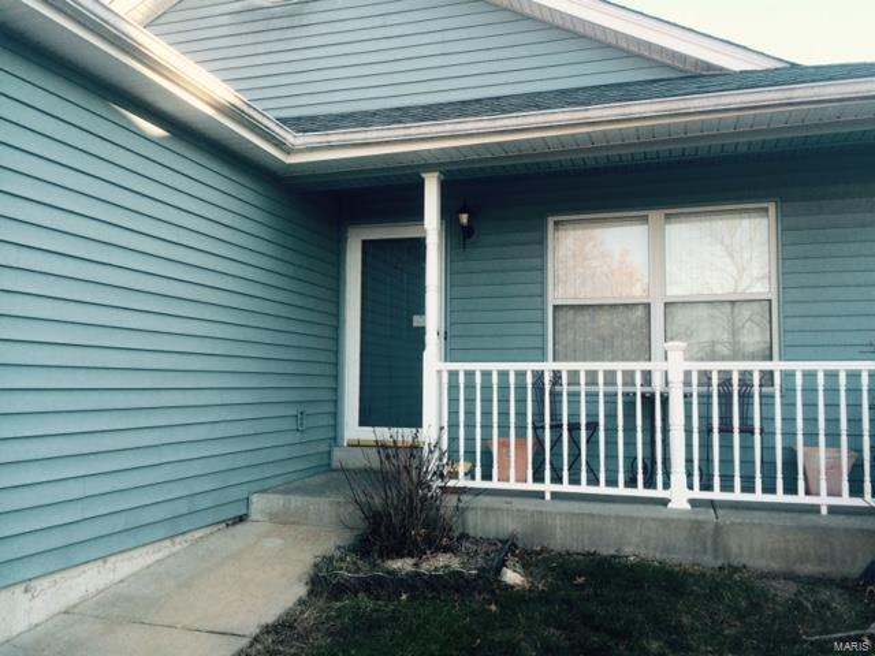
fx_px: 733
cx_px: 438
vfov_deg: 48.2
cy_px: 328
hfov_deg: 61.7
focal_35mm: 29
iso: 32
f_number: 2.2
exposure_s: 1/236
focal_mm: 4.15
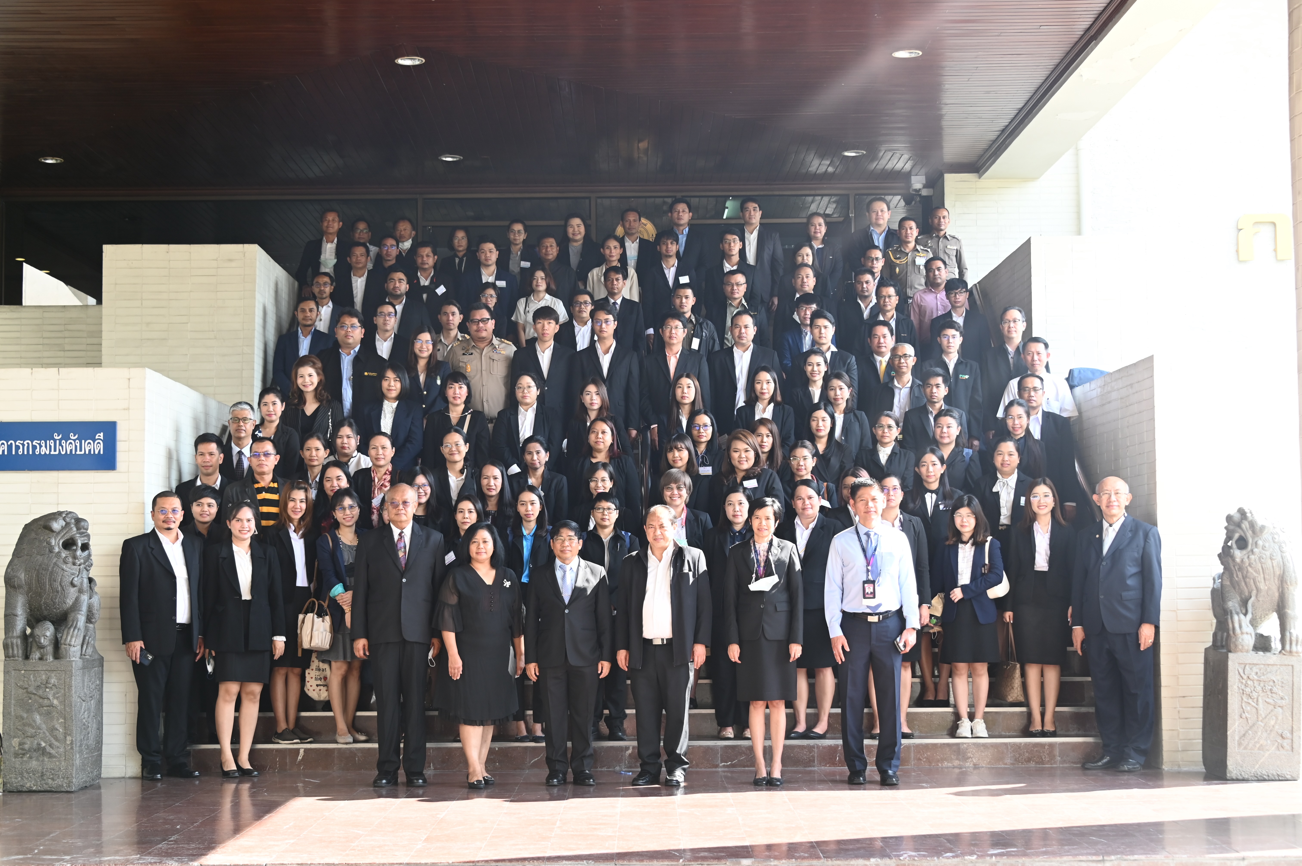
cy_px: 433
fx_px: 1988
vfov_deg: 24.6
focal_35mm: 55
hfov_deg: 36.3
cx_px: 651
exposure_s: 1/160
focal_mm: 55
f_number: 5.6
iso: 640
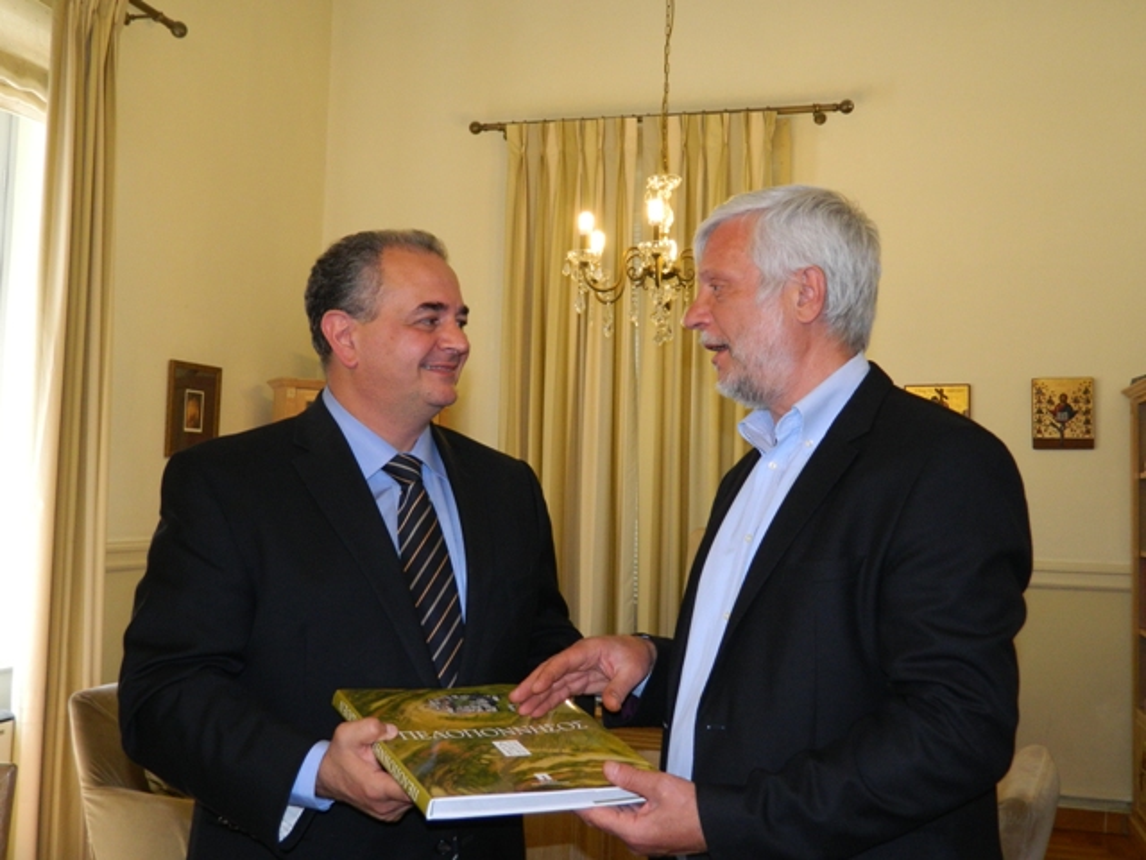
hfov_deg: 52.6
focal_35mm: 35
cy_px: 430
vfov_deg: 40.7
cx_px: 573
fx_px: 1159
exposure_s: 1/40
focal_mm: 6.2
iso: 200
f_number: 3.3
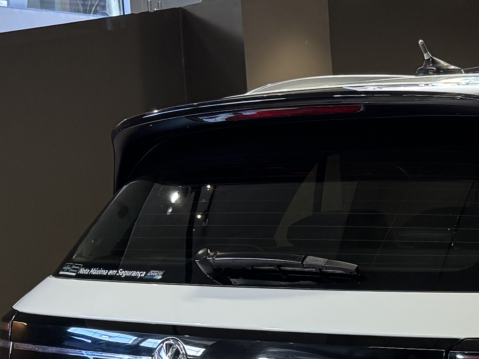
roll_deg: +2.1
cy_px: 435
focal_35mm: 93
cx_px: 585
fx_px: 1287
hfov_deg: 19.7
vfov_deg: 15.3
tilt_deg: -10.7
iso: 200
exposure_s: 1/60
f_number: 1.78
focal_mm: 6.76
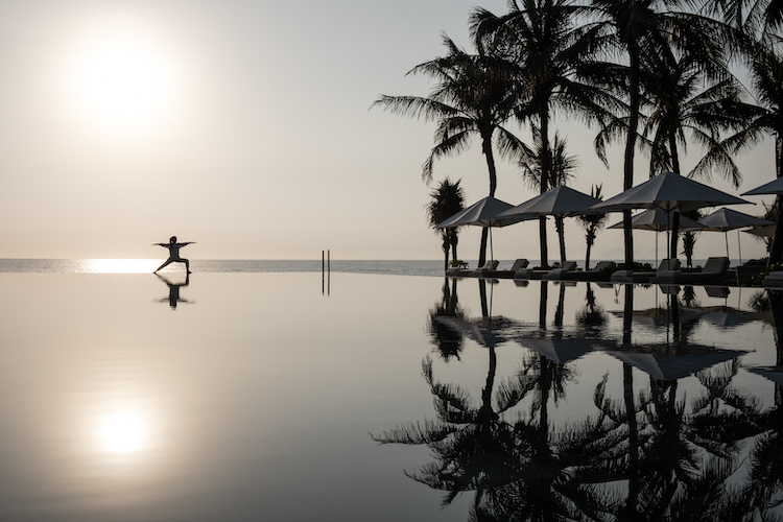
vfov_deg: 35.1
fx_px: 826
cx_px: 392
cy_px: 261
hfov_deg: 50.7
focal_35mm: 38
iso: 160
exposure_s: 1/800
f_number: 10
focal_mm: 25.4
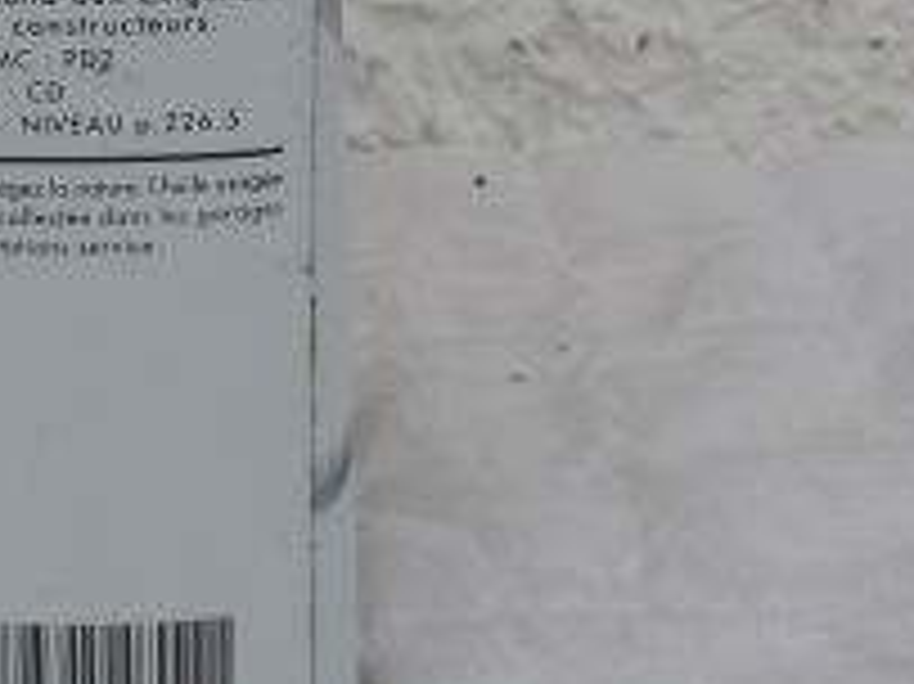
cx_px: 162
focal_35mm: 71
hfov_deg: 26.8
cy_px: -112
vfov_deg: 19.6
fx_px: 1874
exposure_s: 1/320
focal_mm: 4.3
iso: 80
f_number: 3
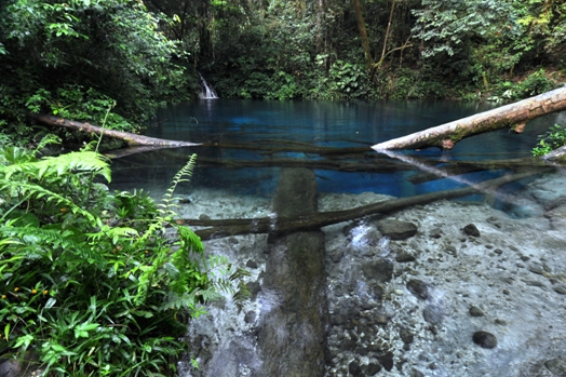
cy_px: 189
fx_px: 276
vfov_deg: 68.8
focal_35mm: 18
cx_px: 299
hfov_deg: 91.4
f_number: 9
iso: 200
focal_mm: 11
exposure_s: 1/4
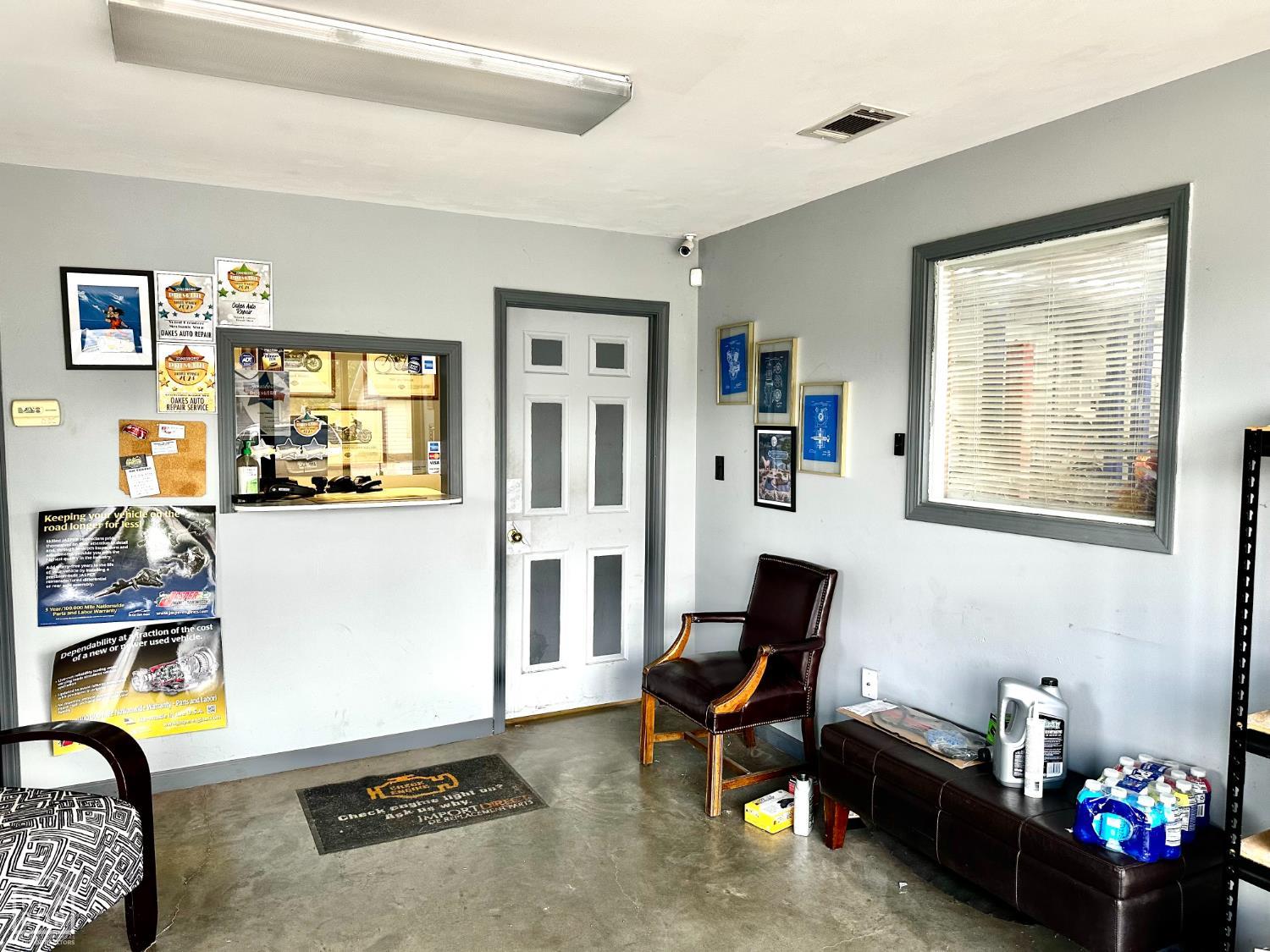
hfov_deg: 71.6
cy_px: 476
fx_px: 881
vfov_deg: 56.8
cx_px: 635
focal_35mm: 24
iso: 200
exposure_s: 1/120
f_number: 1.78
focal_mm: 6.86
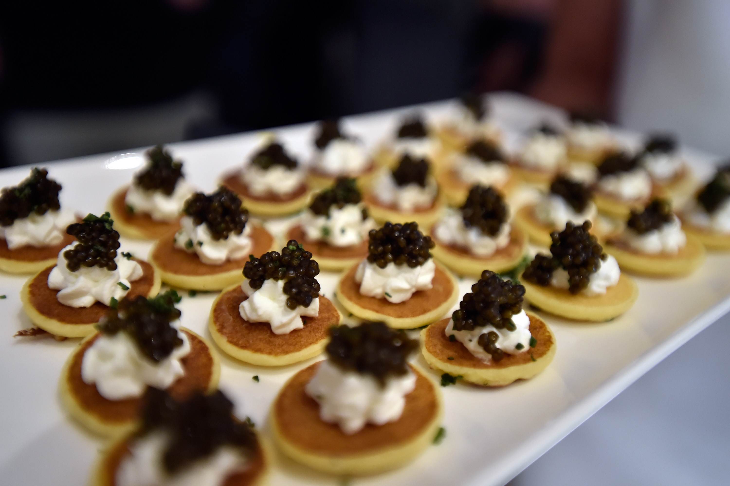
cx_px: 365
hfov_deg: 58.7
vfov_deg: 41.1
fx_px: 649
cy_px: 243
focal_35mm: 32
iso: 3200
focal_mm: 32
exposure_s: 1/100
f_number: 2.8
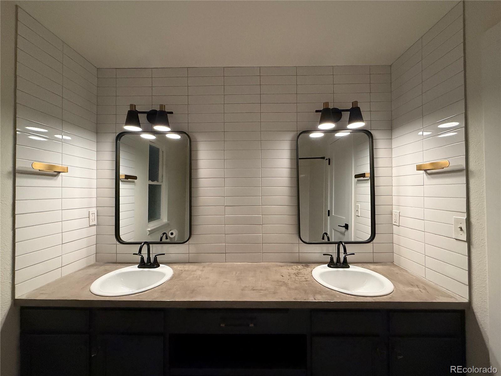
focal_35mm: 14
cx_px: 250
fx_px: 203
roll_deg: +0.8
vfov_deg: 85.7
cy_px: 188
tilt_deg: +0.2
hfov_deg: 102.1
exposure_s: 1/60
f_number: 2.2
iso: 400
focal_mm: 2.22
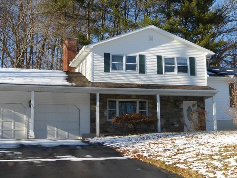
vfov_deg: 20.1
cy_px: 57
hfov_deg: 26.6
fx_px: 500
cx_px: 139
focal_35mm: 73
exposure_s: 1/500
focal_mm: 8.5
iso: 100
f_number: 4.2
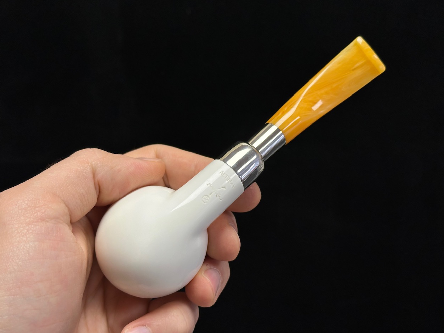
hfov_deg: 38.9
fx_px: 628
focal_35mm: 49
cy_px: 166
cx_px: 224
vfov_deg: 29.7
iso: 50
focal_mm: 6.86
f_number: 1.78
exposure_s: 1/159
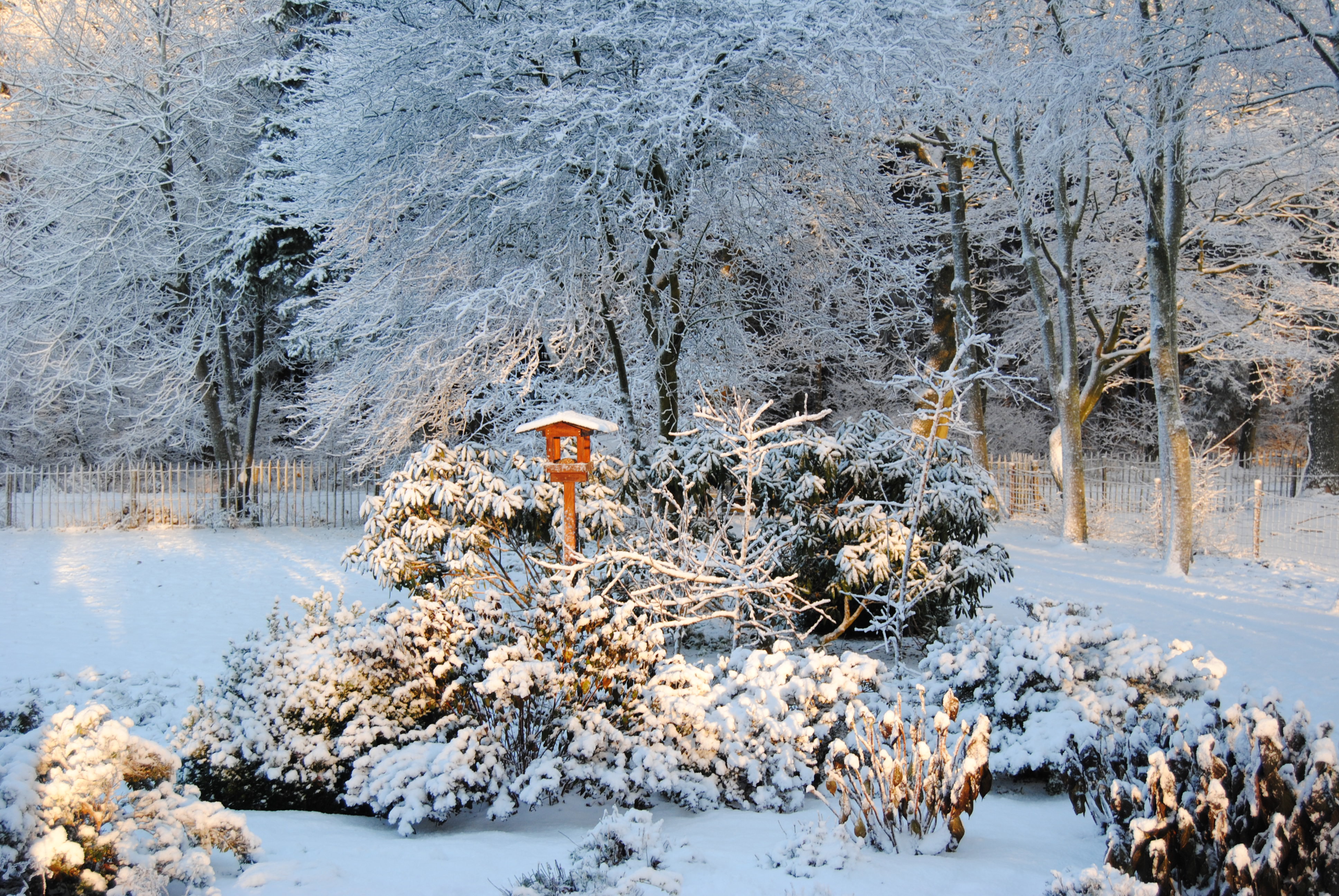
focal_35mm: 51
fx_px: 1899
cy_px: 448
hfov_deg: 38.8
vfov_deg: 26.6
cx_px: 670
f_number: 5
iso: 200
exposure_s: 1/100
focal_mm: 34
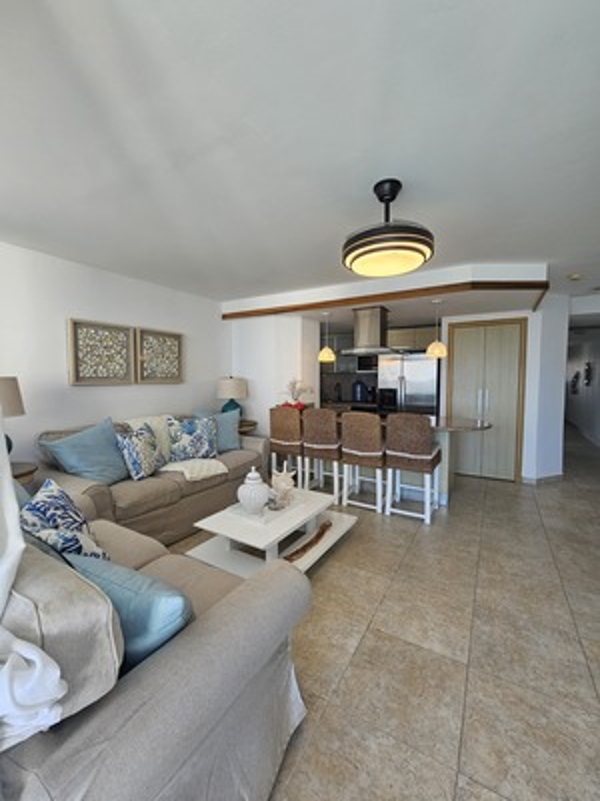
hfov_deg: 89.9
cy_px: 400
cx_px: 300
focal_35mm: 13
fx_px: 300
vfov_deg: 106.2
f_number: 2.2
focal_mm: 2.2
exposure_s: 1/120
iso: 80
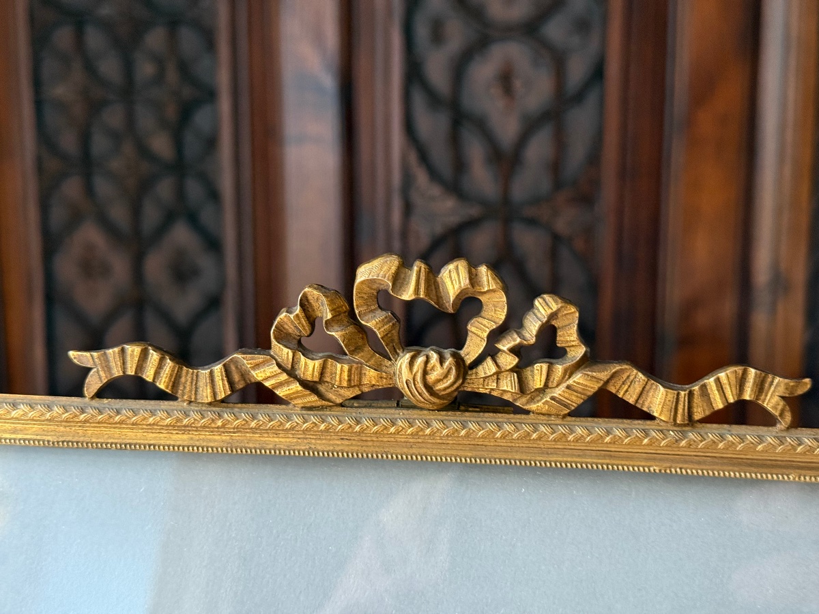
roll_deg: -0.3
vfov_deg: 30.3
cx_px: 410
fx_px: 1136
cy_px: 307
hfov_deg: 39.7
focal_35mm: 48
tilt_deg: -9.2
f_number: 1.78
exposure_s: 1/49
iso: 250
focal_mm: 6.76
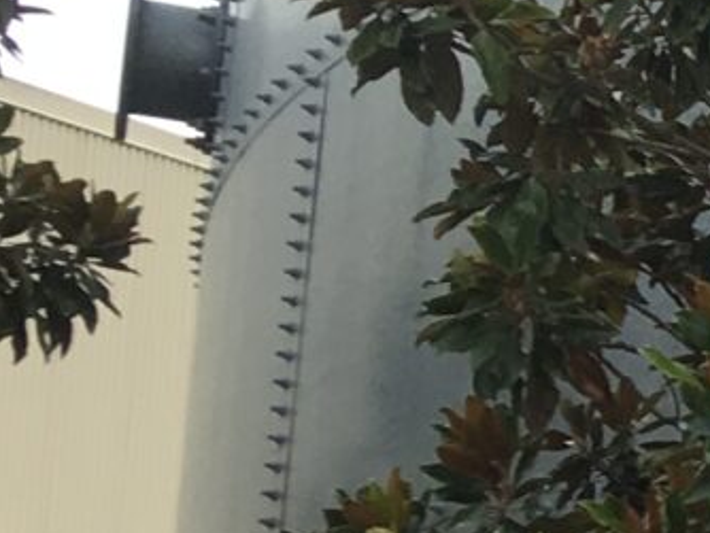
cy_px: 919
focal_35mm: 222
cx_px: 2474
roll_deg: -0.7
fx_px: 4557
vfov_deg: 6.6
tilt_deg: +10.3
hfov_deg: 7.3
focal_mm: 4.15
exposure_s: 1/905
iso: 25
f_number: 2.2
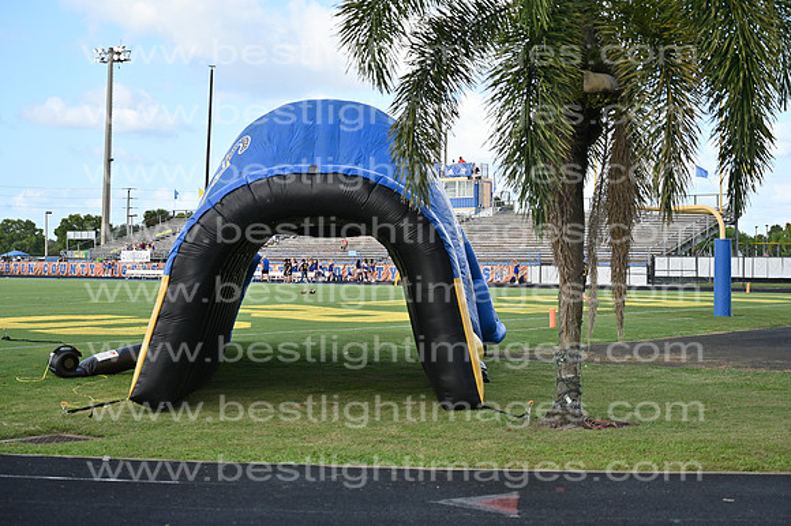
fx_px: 1296
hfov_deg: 34.0
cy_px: 263
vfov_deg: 23.0
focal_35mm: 59
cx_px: 396
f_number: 4
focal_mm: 59
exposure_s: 1/500
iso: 100
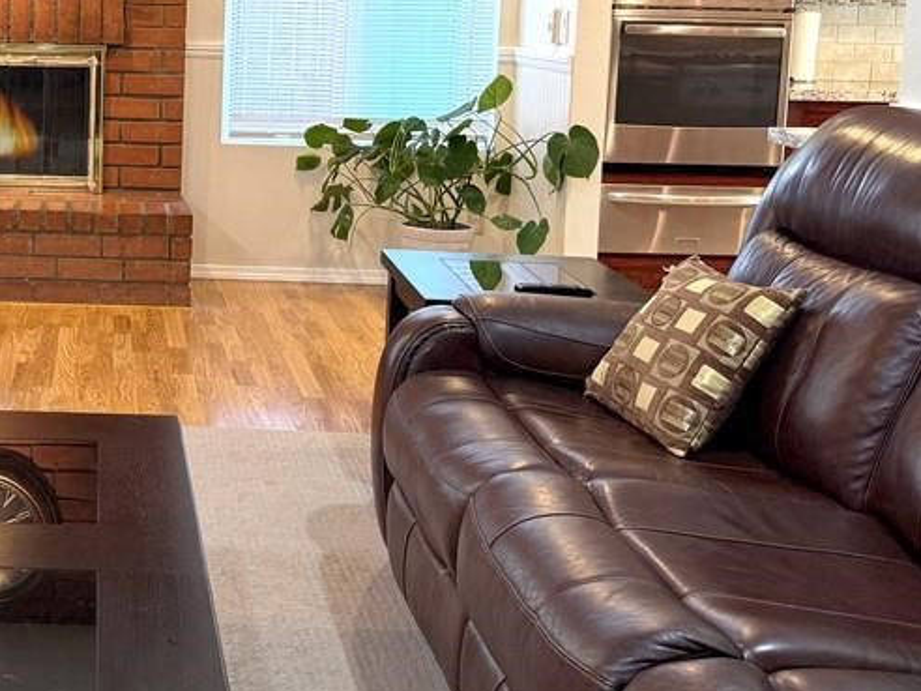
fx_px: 1330
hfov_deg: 35.5
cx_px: 58
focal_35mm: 50
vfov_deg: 28.5
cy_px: 133
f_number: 1.78
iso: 200
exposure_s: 1/60
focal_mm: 6.76
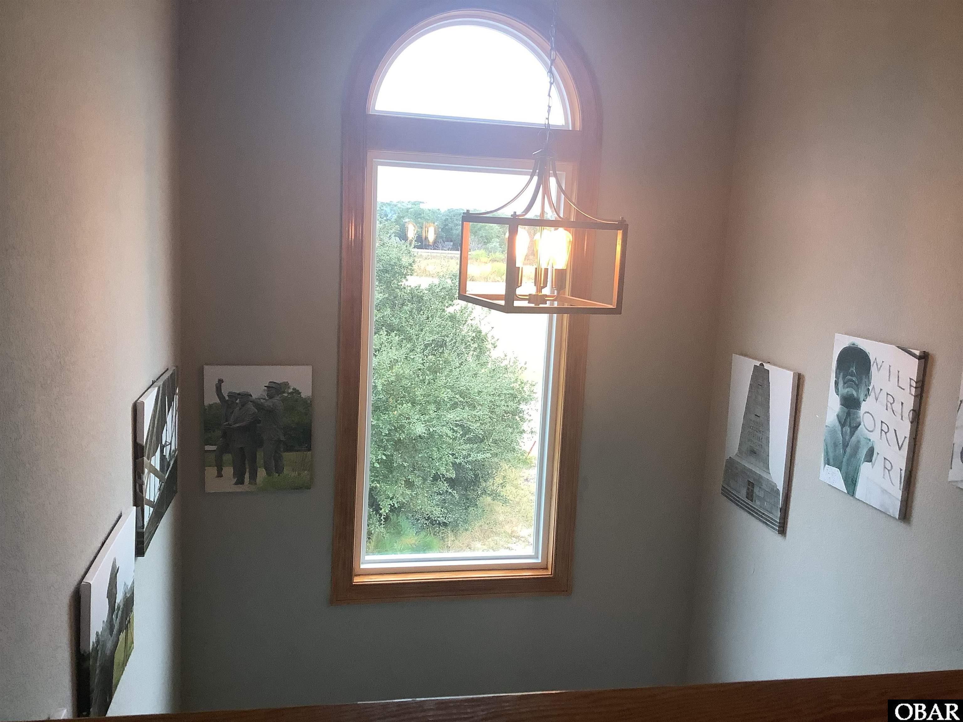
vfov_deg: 45.4
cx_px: 482
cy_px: 361
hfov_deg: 58.4
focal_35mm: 31
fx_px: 862
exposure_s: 1/120
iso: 100
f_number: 2.4
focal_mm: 3.3
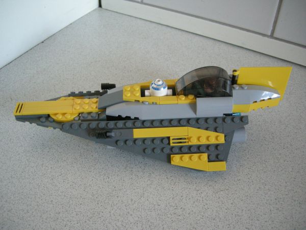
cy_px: 115
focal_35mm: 36
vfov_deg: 39.7
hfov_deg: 51.4
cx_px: 153
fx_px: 318
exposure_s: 1/30
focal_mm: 7.5
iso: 348
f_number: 2.7
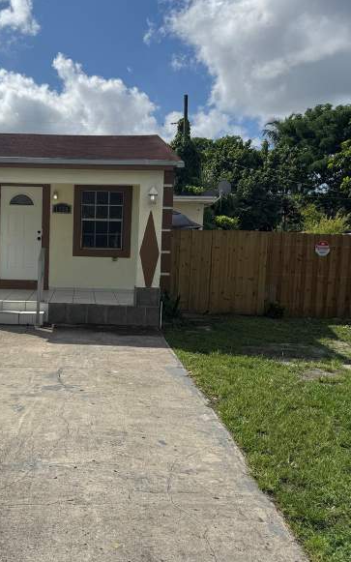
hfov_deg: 34.8
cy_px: 273
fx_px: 536
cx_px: 57
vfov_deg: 55.3
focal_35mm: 35
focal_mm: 6.76
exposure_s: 1/9009
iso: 80
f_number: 1.78
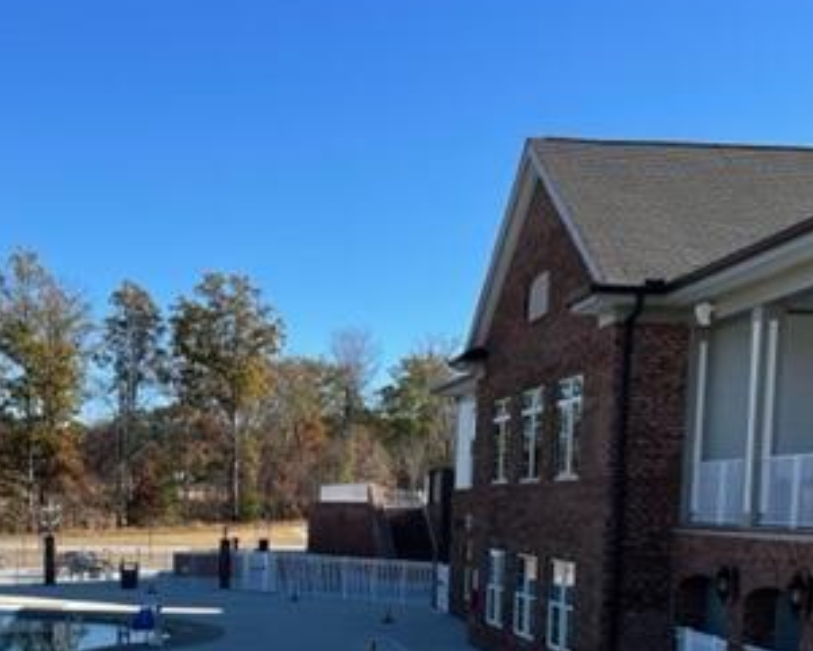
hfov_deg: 34.2
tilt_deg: -5.4
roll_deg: -0.6
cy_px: 613
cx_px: 235
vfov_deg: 26.9
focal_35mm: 54
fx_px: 1300
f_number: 1.6
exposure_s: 1/3300
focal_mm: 4.2
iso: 32
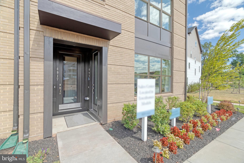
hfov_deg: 96.7
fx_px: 108
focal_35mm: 16
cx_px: 122
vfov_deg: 73.7
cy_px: 82
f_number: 7.1
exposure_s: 1/1000
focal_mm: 16
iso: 1250
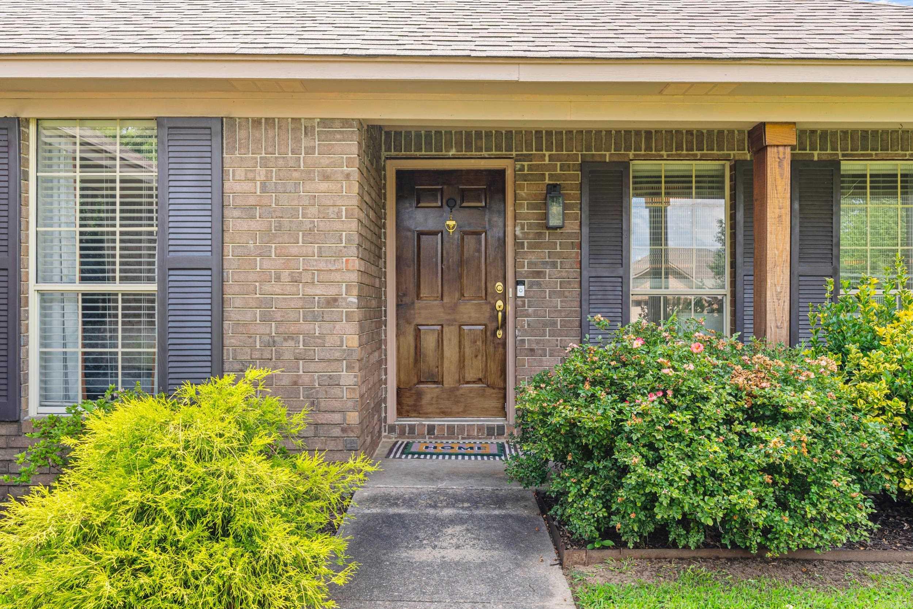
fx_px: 685
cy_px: 304
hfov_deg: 67.4
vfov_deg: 47.9
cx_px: 456
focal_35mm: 27
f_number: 9
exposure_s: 1/25
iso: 200
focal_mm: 18
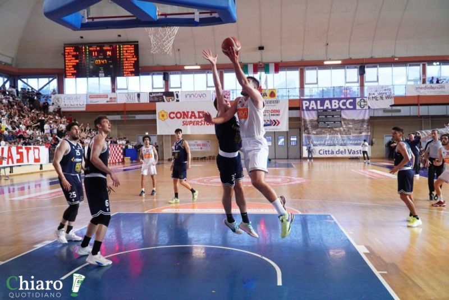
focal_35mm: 30
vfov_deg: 43.6
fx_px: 374
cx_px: 224
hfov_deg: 61.9
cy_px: 150
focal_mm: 20
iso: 5000
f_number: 5
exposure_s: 1/500
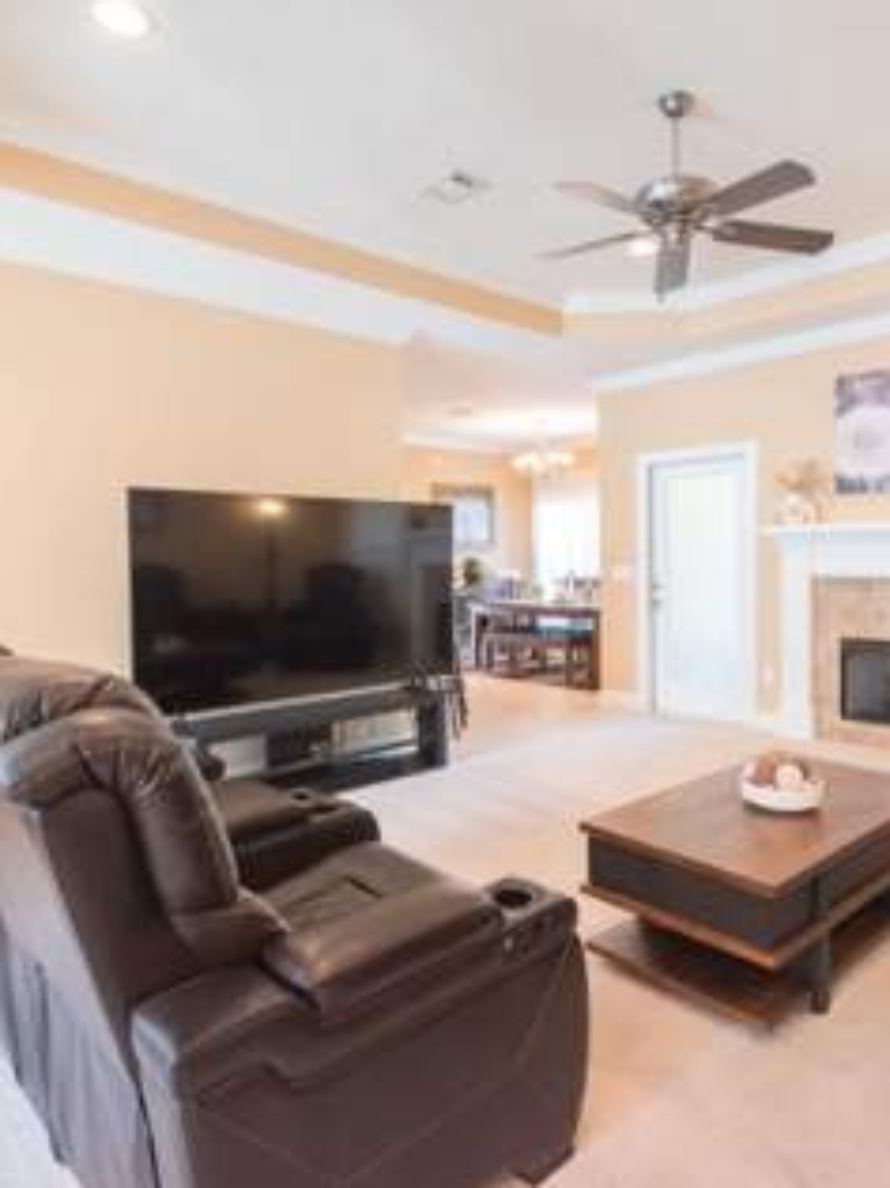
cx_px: 532
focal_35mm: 22
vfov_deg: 76.4
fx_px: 755
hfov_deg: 60.6
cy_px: 600
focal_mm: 10
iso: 1250
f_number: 5.6
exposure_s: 1/30
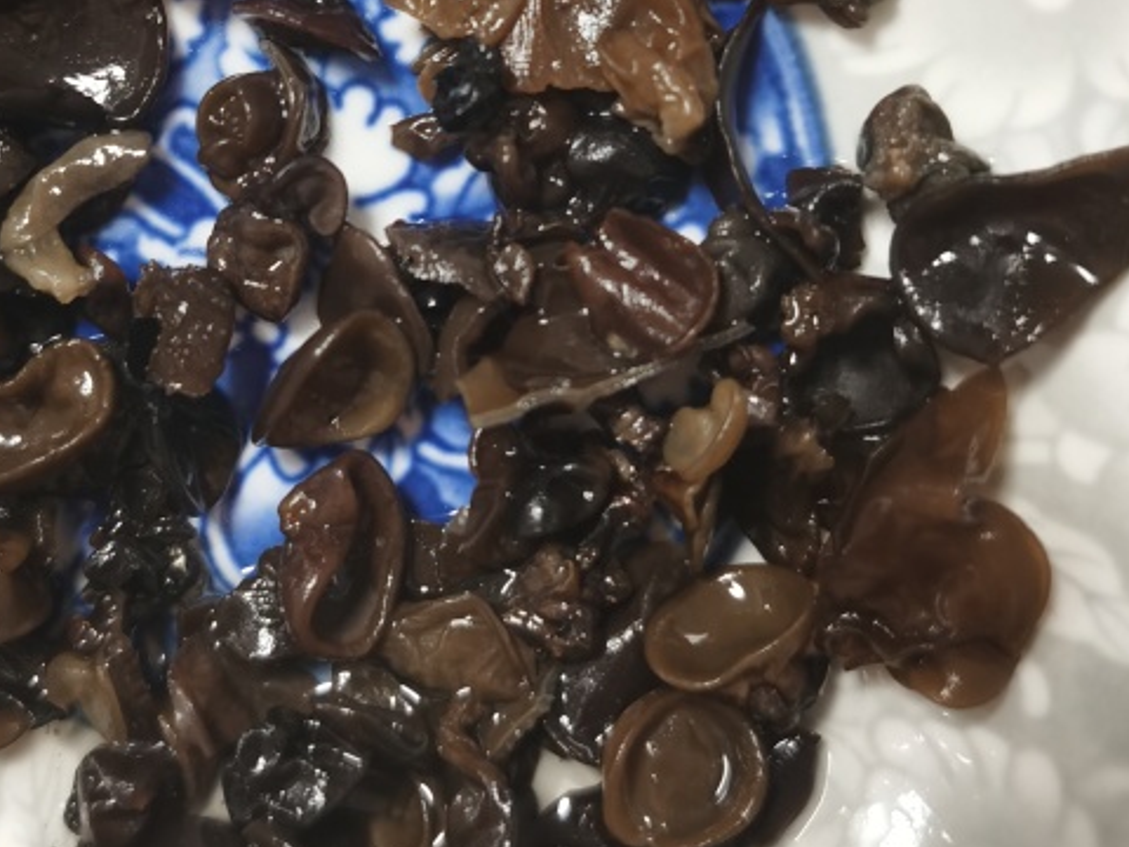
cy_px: 234
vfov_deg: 24.2
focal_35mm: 60
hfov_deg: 32.0
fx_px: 1957
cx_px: 421
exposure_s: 1/50
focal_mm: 5.56
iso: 160
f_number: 1.6
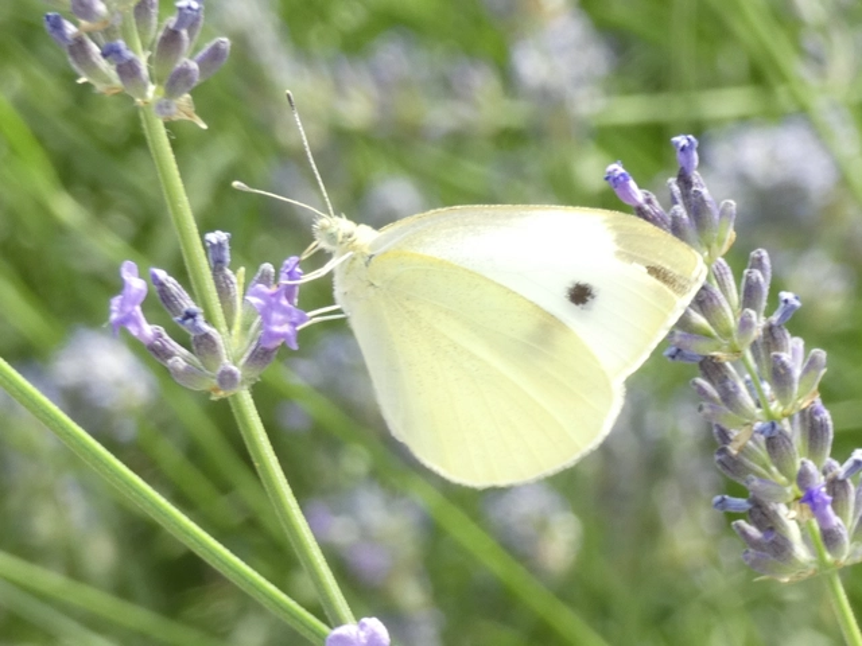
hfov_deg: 12.8
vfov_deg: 9.6
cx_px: 431
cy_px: 323
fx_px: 3835
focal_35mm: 154
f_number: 5.4
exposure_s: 1/80
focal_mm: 27.5
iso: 125
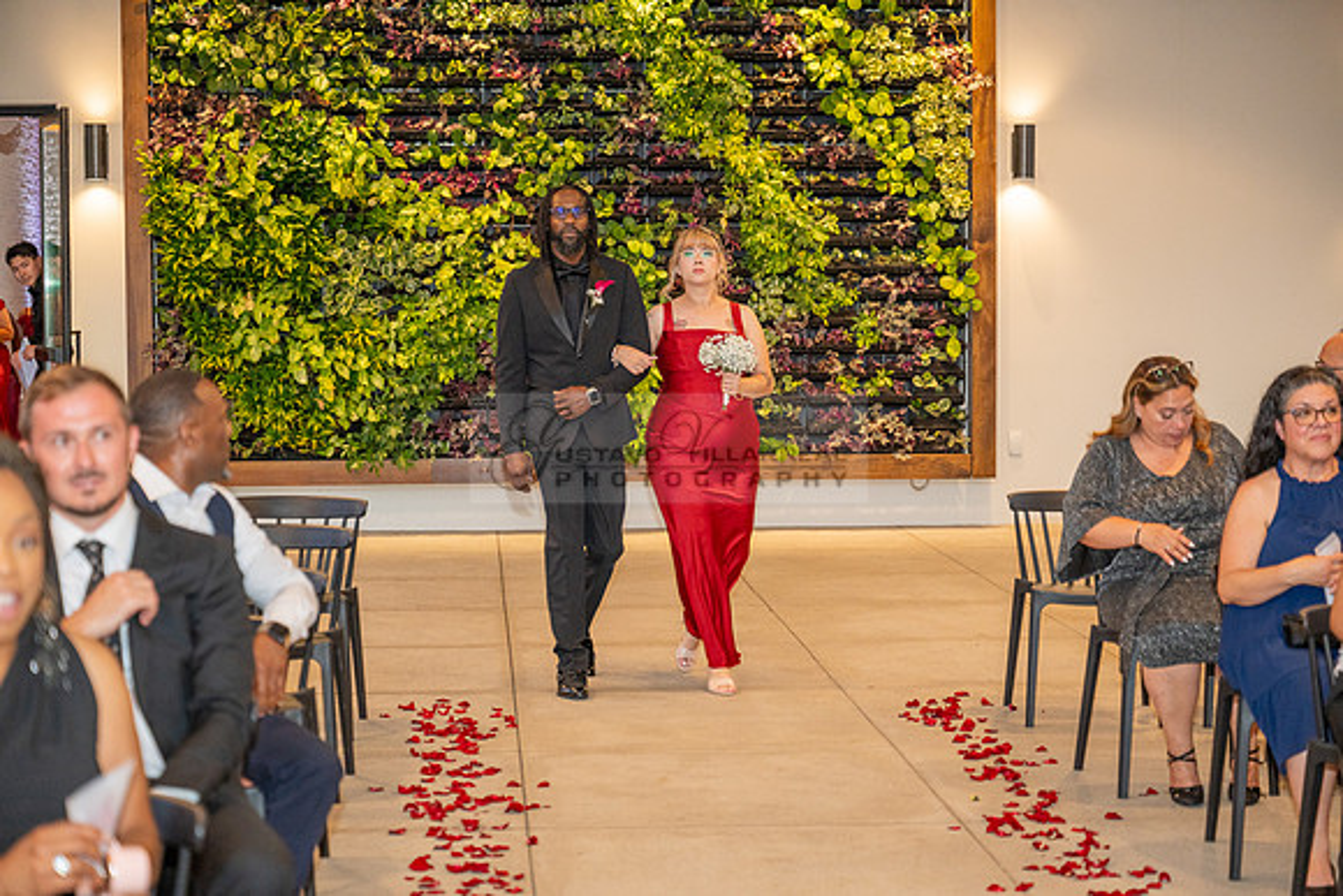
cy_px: 448
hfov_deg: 28.8
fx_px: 2612
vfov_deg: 19.5
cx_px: 672
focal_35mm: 70
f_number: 2.8
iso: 1000
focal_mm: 70
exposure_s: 1/200
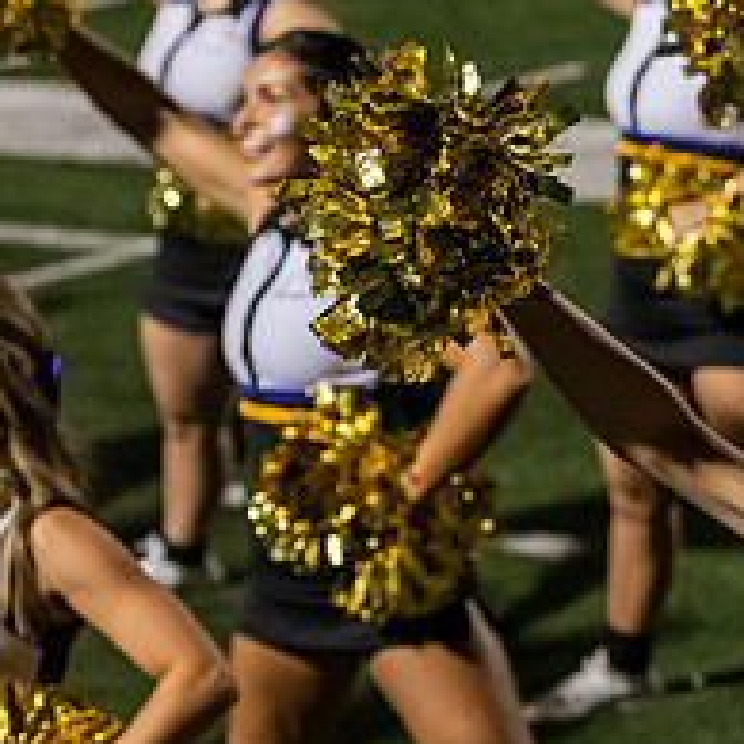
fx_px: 5034
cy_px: 464
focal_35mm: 207
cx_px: 801
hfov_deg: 8.4
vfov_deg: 8.5
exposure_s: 1/500
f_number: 3.5
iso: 4000
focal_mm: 82
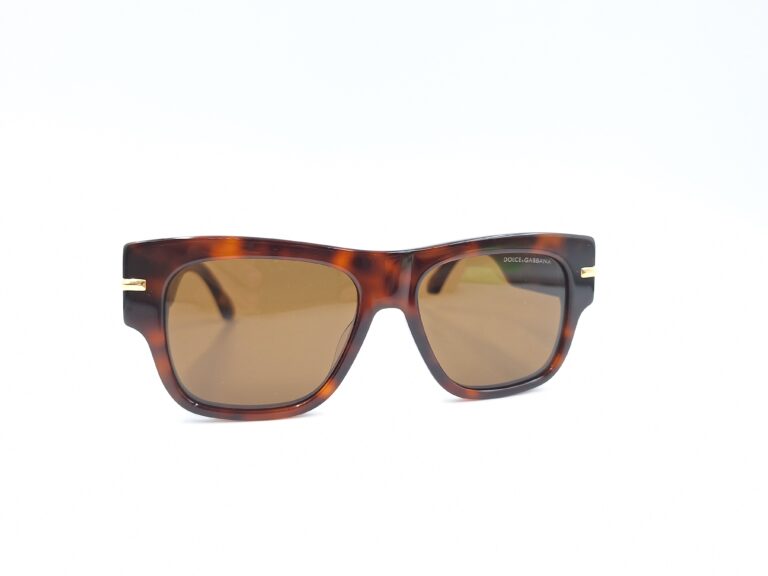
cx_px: 384
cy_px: 288
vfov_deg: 58.9
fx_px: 510
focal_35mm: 23
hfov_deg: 73.9
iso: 64
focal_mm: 5.54
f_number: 1.8
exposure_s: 1/50
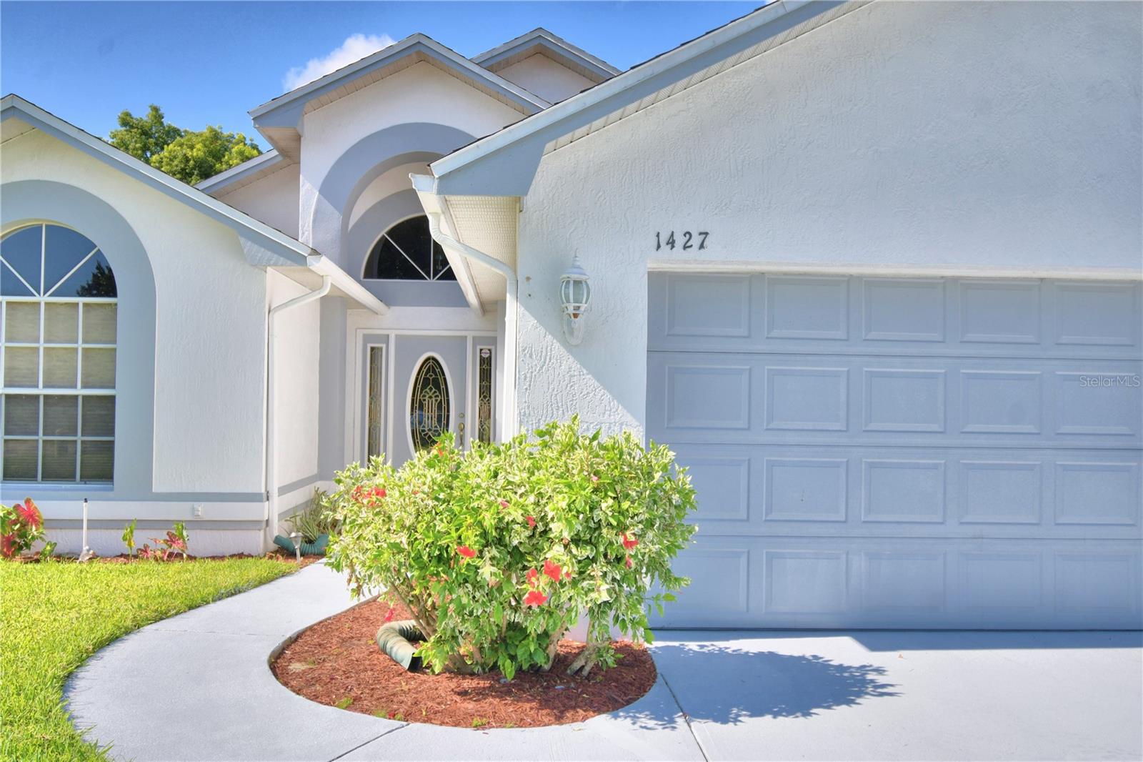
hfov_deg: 61.9
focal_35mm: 30
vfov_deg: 43.6
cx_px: 572
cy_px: 381
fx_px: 952
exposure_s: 1/640
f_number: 5.6
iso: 100
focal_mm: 20
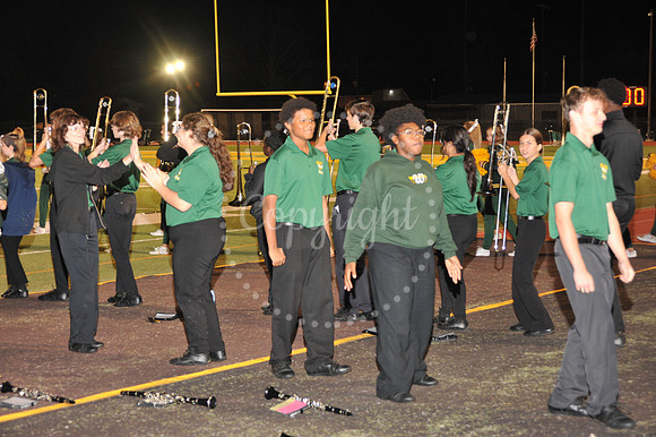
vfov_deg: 19.4
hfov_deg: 28.9
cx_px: 328
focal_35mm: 70
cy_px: 218
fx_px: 1275
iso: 1600
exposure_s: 1/60
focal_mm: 70
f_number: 6.3
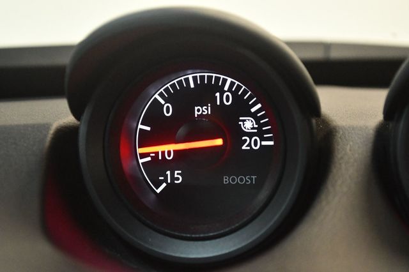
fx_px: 931
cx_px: 204
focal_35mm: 82
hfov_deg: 24.8
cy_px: 136
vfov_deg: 16.6
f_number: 5.6
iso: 6400
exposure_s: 1/60
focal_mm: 55
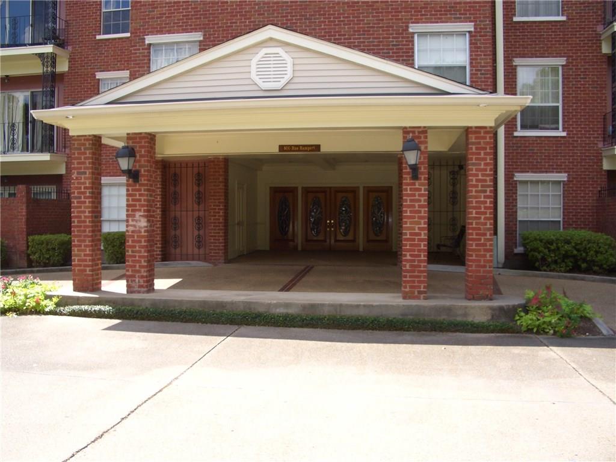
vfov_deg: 40.7
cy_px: 231
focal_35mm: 35
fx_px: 623
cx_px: 308
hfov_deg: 52.6
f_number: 4.3
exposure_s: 1/160
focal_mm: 5.8
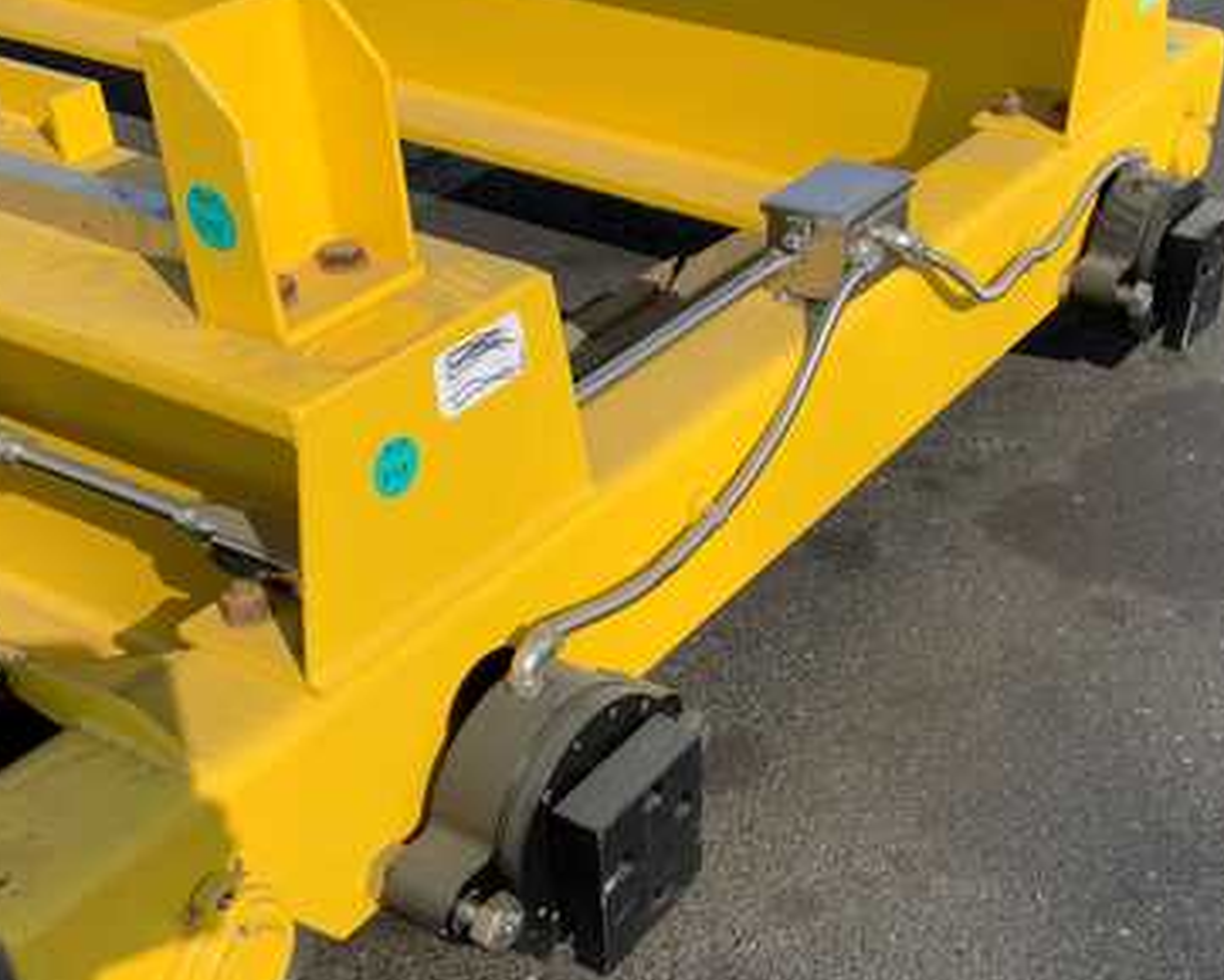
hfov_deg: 39.0
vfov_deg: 31.9
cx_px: 827
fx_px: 1703
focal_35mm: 47
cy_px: 631
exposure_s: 1/1675
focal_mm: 3
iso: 16
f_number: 1.8
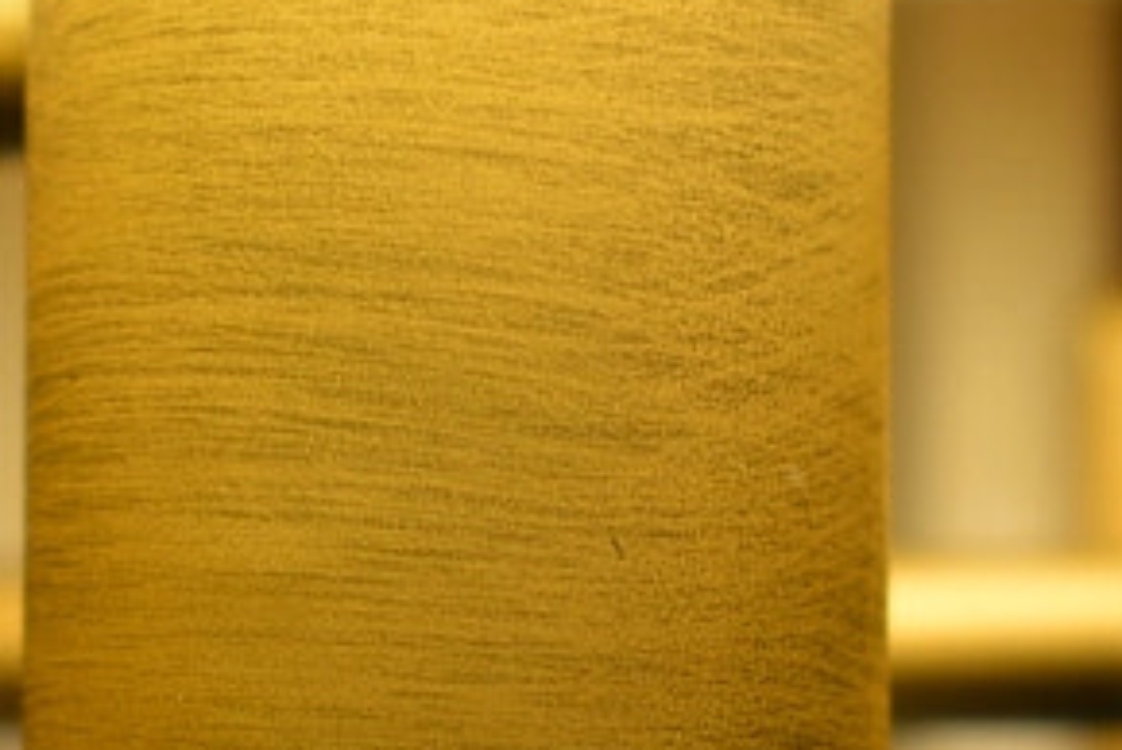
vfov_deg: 5.0
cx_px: 460
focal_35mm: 276
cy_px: 524
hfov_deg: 7.5
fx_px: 8610
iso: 100
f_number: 2.8
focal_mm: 50
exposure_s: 1/30
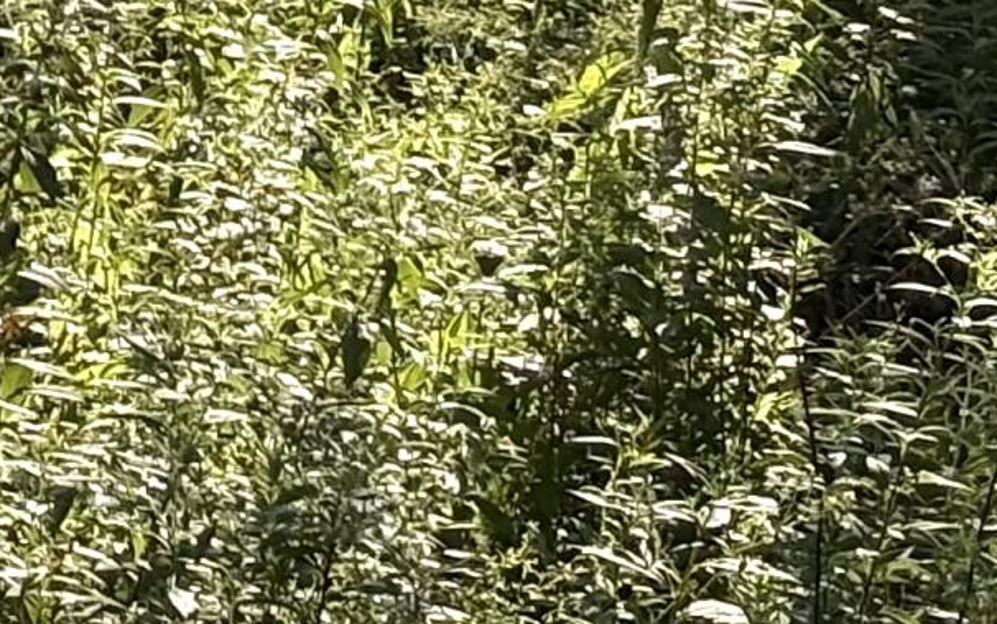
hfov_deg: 7.5
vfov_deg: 4.6
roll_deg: +0.7
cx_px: -696
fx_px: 7419
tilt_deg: -4.5
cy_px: -1083
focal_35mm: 273
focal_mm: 5.96
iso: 40
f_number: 1.6
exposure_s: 1/2141
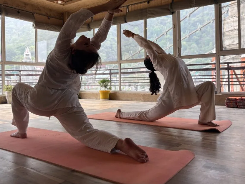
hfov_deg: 56.8
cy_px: 76
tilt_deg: +1.9
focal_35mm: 32
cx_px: 116
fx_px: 226
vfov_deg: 44.0
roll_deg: +1.9
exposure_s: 1/271
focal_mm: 5.96
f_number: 1.6
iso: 40
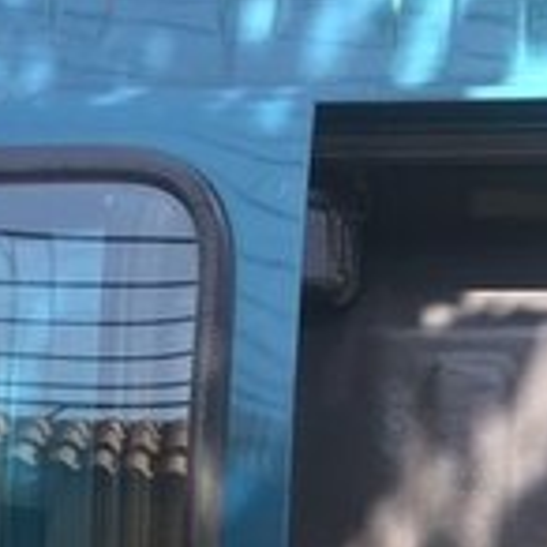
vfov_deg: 13.9
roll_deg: +0.8
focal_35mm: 116
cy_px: 882
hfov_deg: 14.1
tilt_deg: -10.0
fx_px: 2074
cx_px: 824
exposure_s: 1/187
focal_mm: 4.15
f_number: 2.2
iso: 25
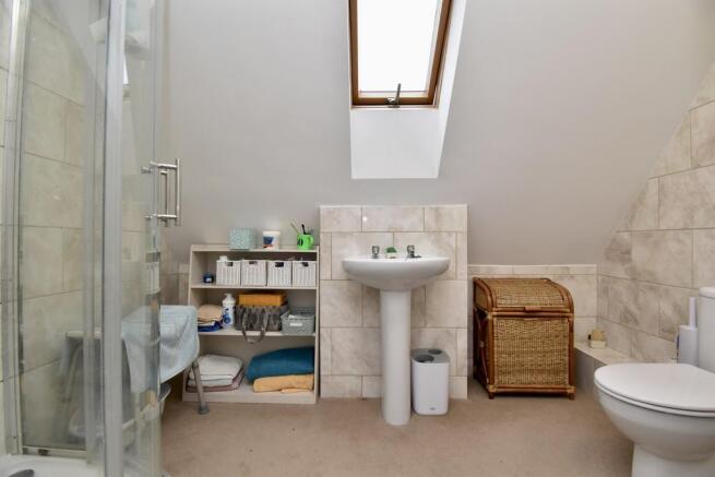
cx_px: 358
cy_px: 238
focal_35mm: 15
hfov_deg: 100.4
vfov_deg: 77.4
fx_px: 298
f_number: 7.1
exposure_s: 1/60
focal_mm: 10
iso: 800
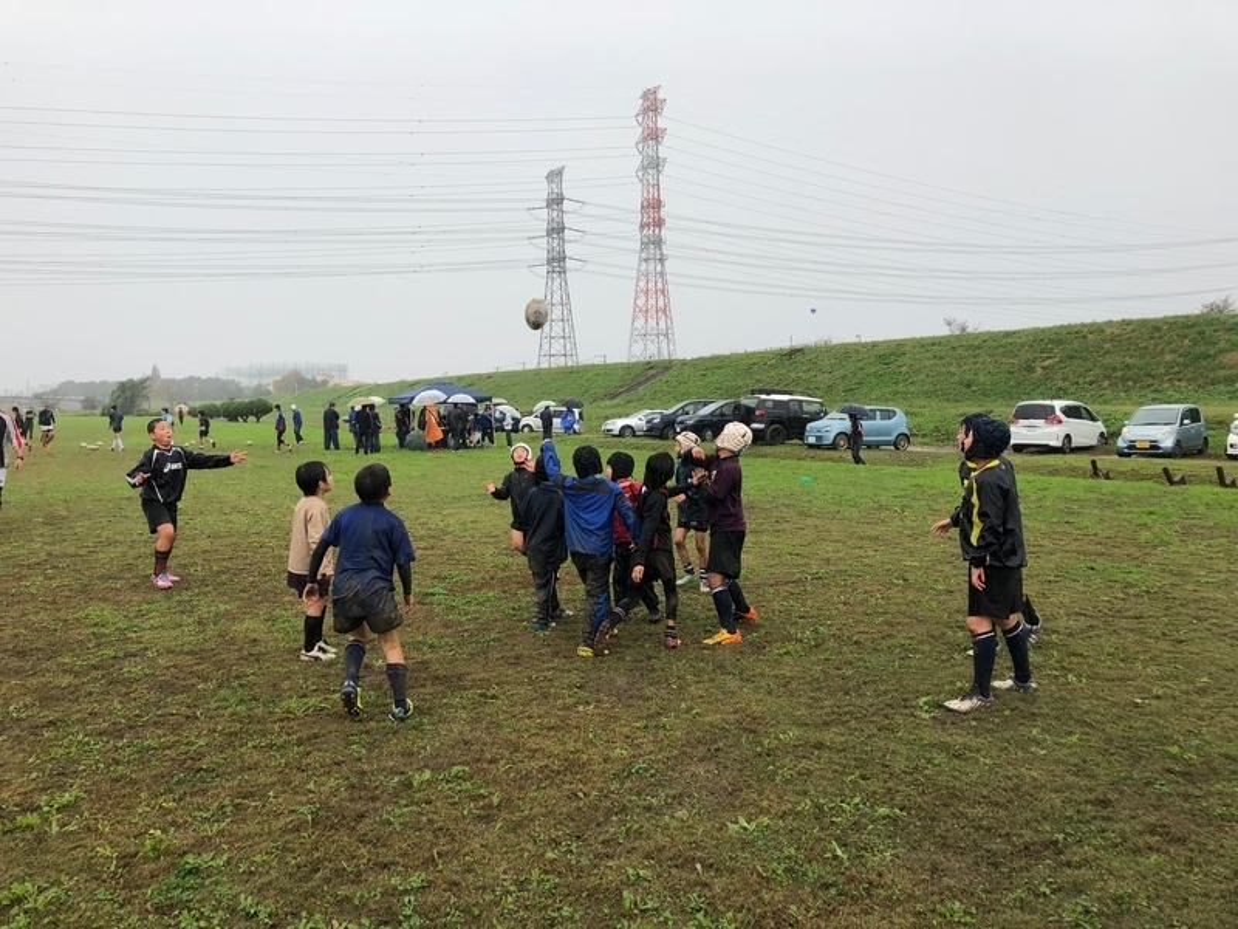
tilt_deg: -0.8
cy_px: 464
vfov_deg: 48.2
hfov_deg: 61.7
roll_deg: +0.2
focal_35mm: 29
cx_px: 619
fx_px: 1037
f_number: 1.8
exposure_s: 1/304
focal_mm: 3.99
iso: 20
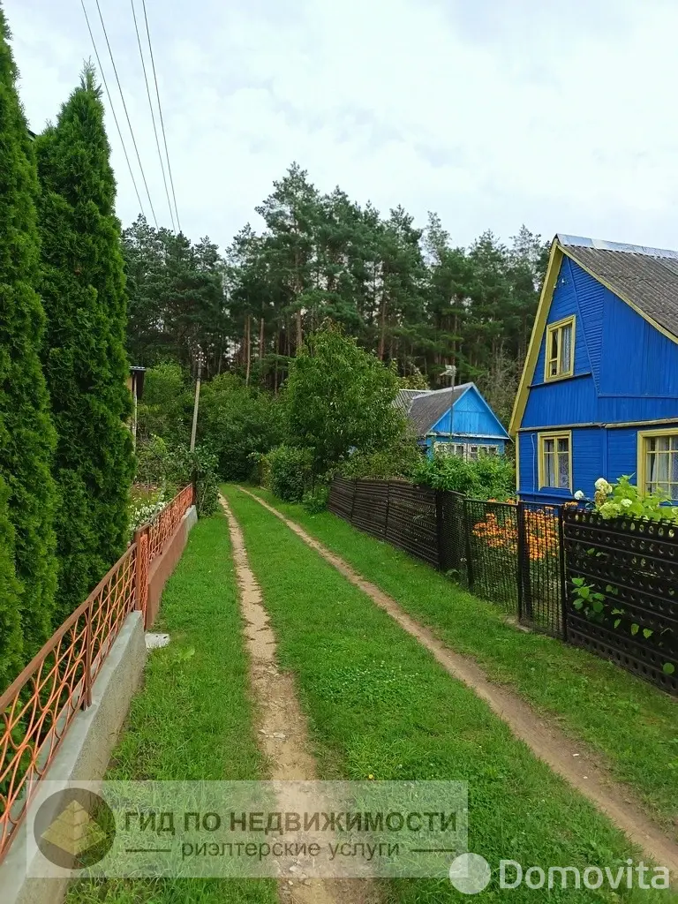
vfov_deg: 71.6
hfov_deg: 56.8
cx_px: 339
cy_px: 452
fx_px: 627
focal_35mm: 24
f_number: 4
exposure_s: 1/556
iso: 100
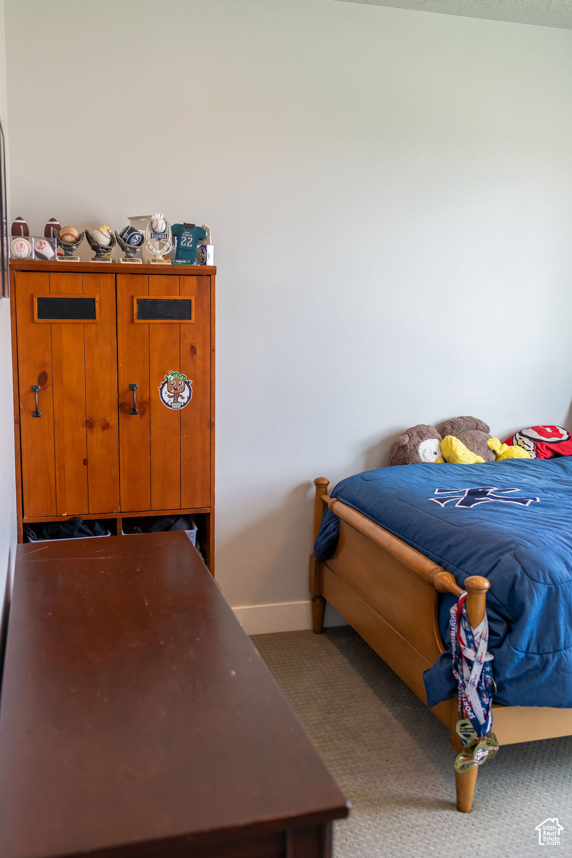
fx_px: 834
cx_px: 286
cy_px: 429
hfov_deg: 37.9
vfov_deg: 54.4
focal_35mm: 35
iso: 500
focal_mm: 35
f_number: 3.2
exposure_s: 1/250
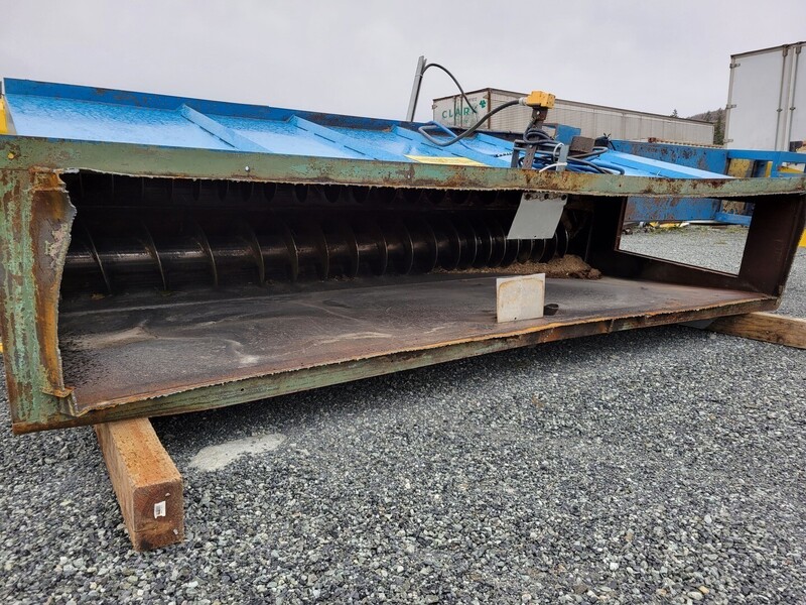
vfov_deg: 53.1
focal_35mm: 26
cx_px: 403
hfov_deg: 67.3
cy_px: 302
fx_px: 605
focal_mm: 5.4
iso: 40
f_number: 1.8
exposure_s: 1/153
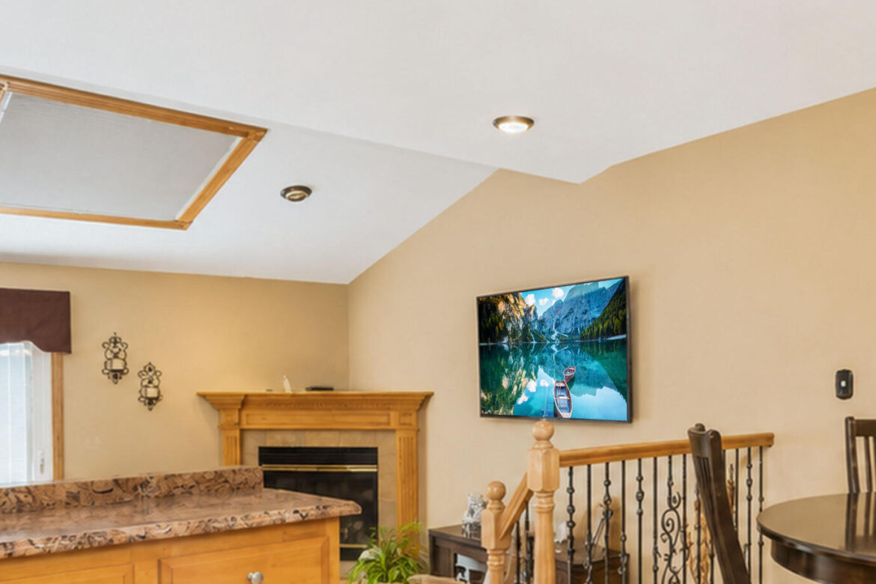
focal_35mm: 35
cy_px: 407
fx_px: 852
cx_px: 635
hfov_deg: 52.5
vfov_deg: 37.3
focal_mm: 16
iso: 64
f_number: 4
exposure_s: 1/25
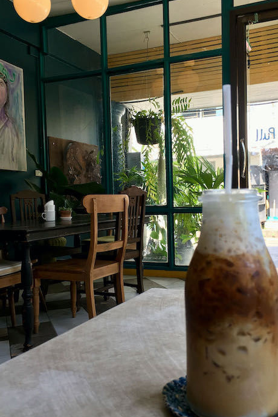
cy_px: 207
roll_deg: +1.4
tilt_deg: -1.2
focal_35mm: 35
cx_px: 152
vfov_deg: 54.4
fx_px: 405
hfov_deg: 37.9
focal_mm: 4.15
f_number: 2.2
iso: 32
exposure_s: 1/100
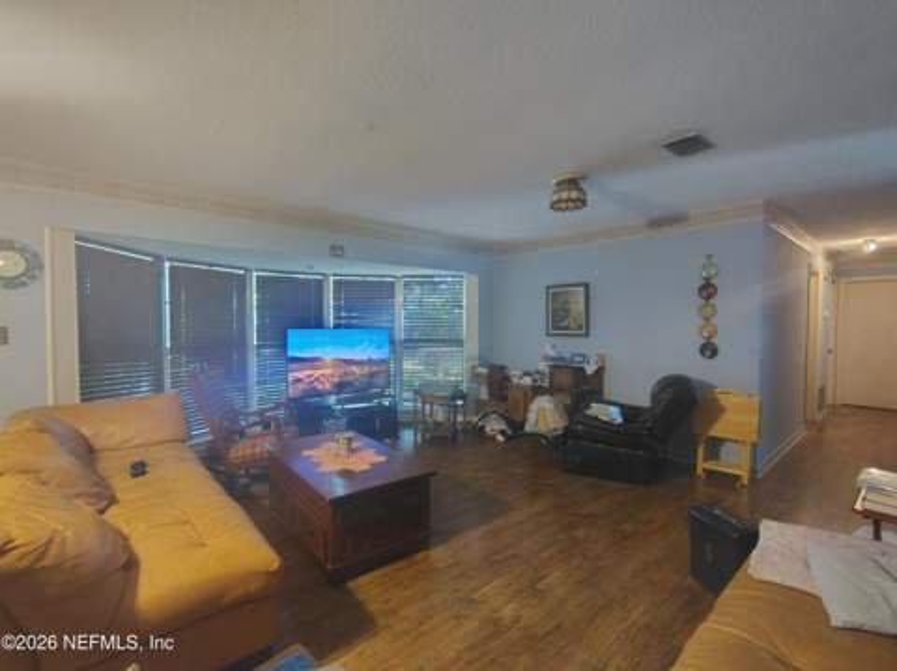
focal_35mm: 16
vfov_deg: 78.0
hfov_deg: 94.6
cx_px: 448
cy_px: 336
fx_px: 414
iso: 1768
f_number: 2.2
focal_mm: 2.13
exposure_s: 1/20
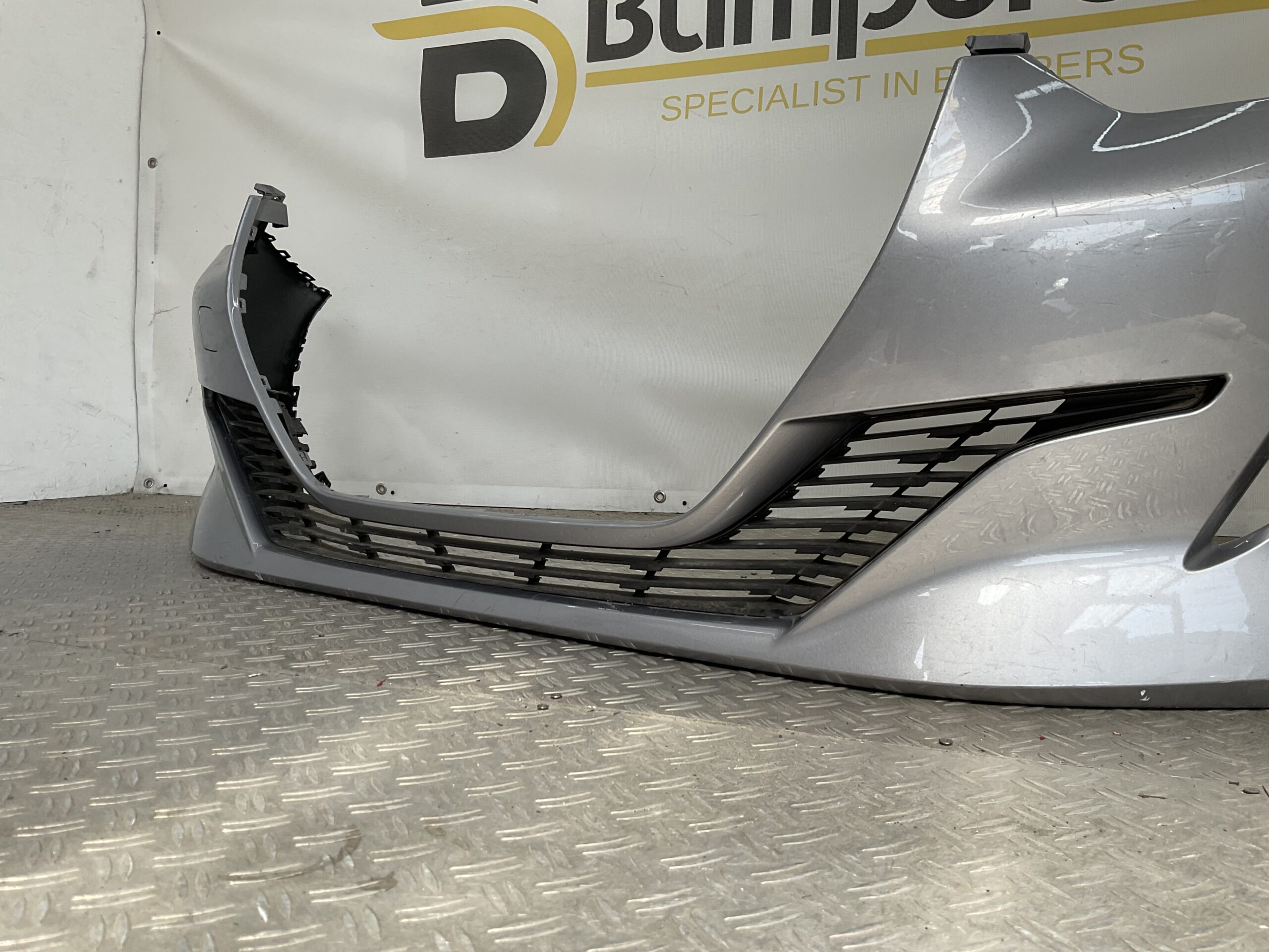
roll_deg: -2.2
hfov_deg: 61.7
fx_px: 1063
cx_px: 634
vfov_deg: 48.2
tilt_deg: -5.4
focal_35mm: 29
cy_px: 476
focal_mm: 3
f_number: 1.8
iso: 16
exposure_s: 1/362
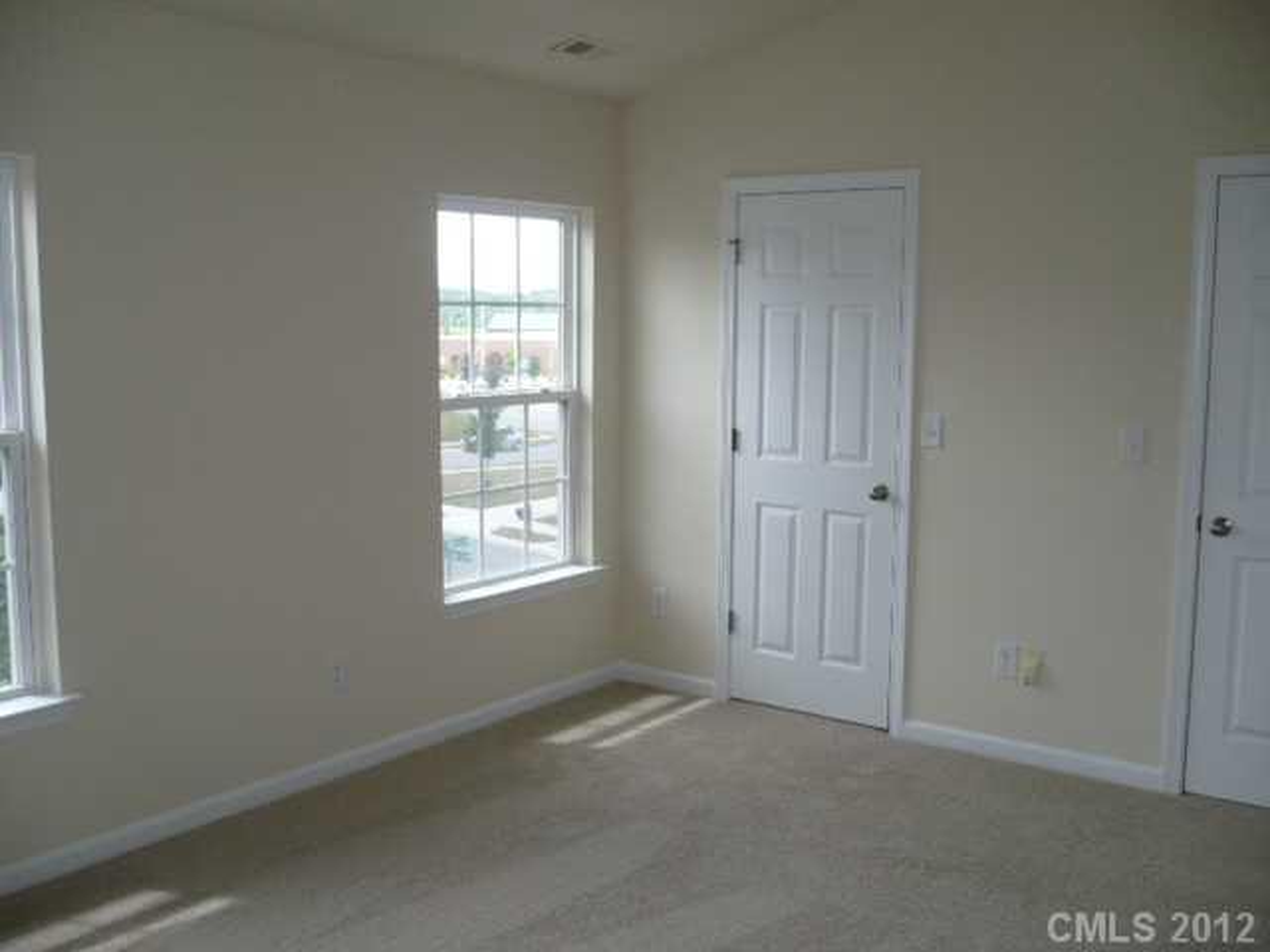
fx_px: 1284
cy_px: 476
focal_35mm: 35
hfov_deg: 52.6
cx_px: 635
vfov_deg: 40.7
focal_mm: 5.8
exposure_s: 1/250
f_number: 2.8
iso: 100
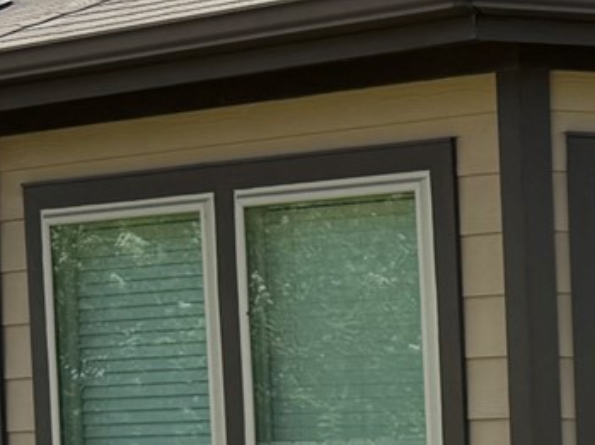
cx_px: 1130
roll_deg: -1.2
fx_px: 2421
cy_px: 641
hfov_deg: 12.6
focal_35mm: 141
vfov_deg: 10.2
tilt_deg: -2.6
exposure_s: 1/2604
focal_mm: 6.76
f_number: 1.78
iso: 80
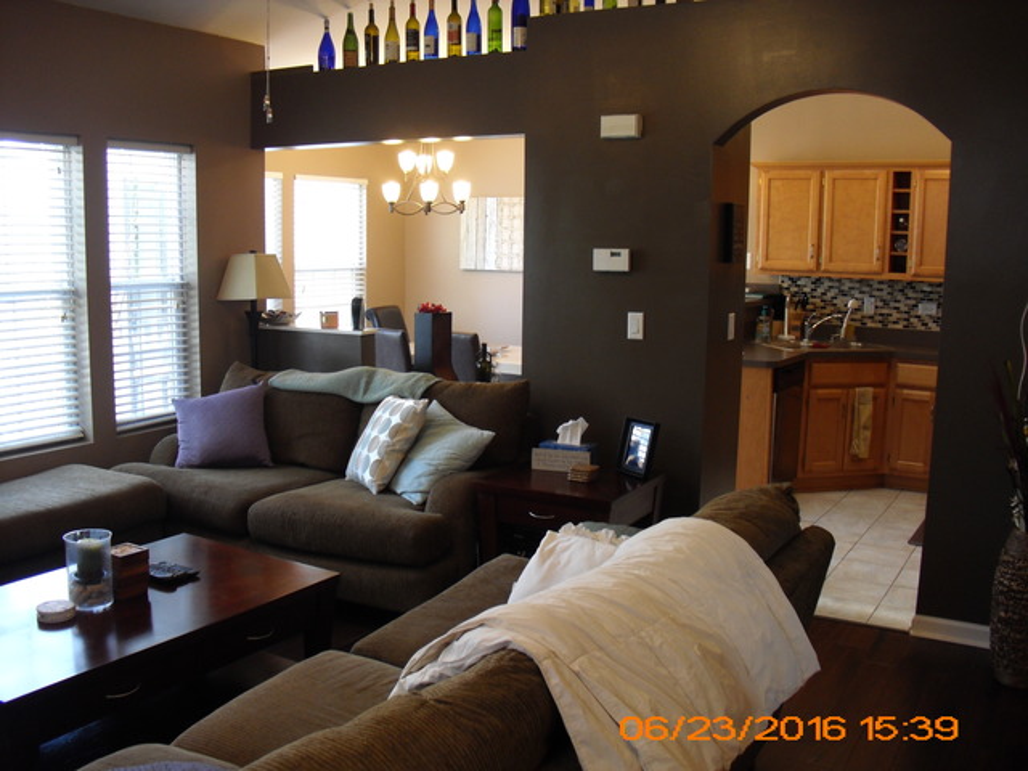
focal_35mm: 36
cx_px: 514
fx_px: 1069
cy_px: 386
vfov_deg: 39.7
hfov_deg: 51.4
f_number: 3.1
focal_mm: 6.3
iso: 200
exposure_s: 1/30
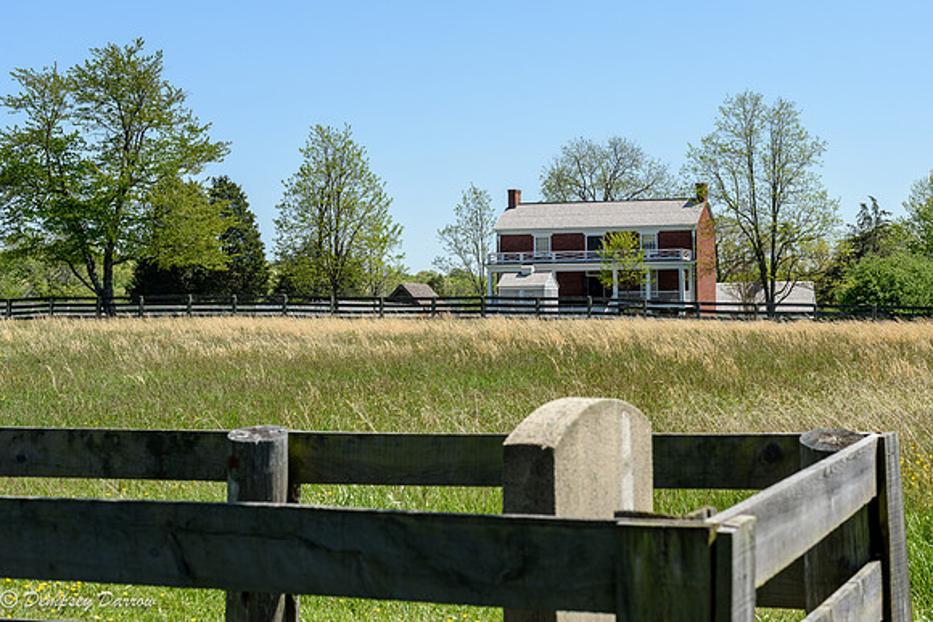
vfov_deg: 21.6
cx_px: 586
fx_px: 1629
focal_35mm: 63
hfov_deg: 31.8
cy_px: 231
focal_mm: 50
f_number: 8
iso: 125
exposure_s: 1/500
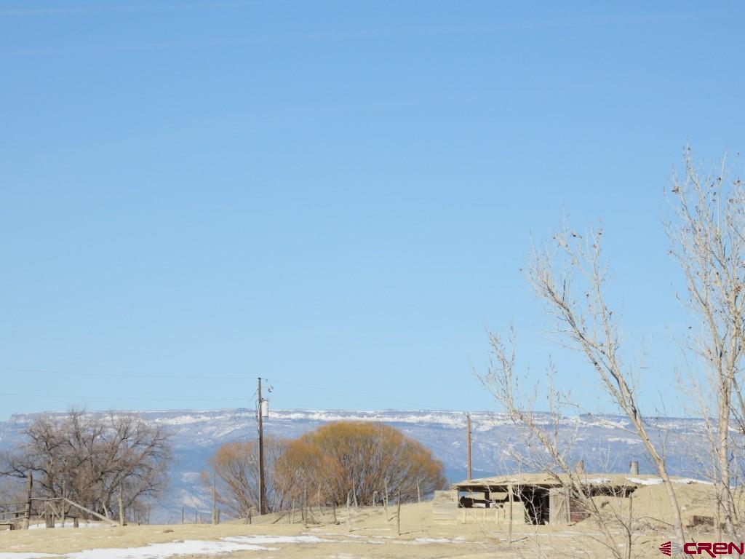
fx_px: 3982
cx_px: 372
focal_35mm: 185
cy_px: 280
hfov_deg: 10.7
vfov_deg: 8.0
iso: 100
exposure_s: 1/640
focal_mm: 33
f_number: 6.3
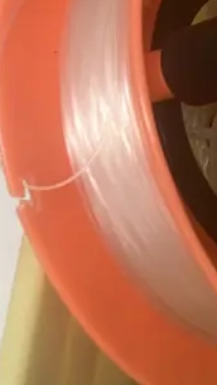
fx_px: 1044
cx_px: 457
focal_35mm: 102
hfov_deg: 10.7
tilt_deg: -66.2
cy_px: 140
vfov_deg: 20.9
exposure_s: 1/50
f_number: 1.8
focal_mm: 3.99
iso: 64
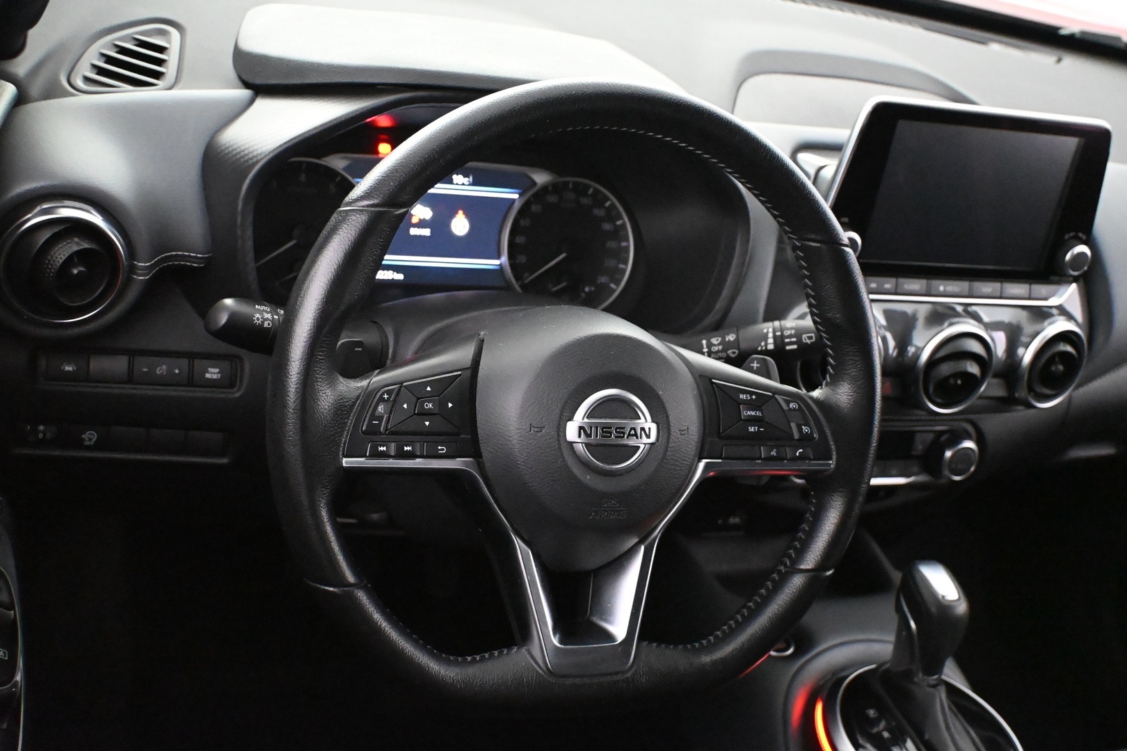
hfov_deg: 45.0
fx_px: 1362
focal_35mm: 44
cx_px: 564
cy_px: 376
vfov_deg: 30.8
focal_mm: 29
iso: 12800
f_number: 4.8
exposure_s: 1/60
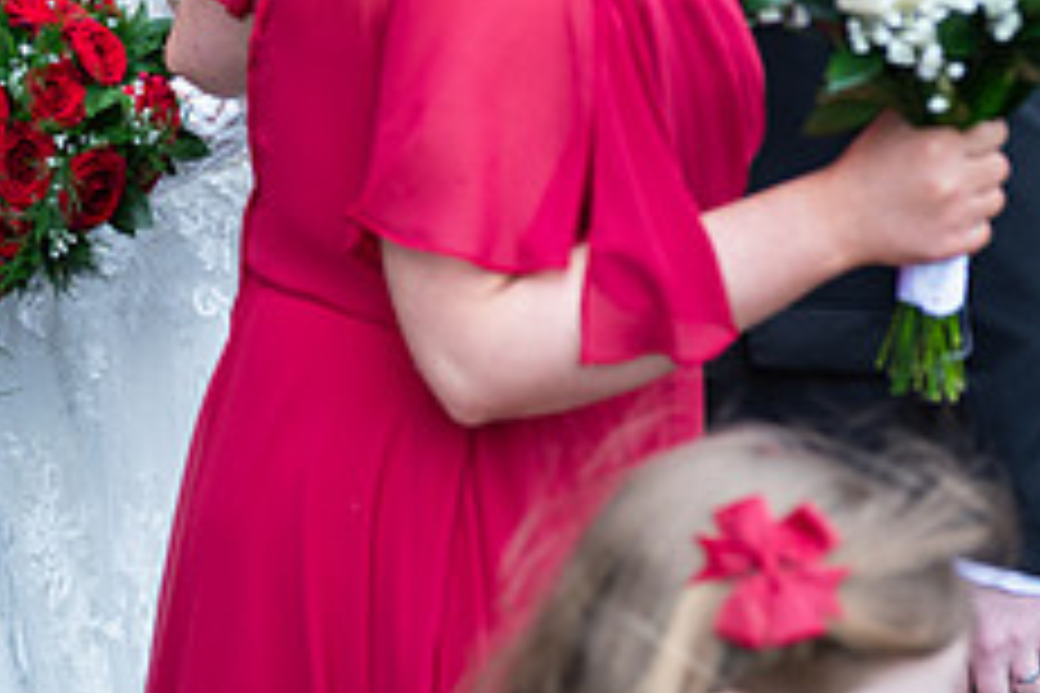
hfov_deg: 14.7
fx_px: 3986
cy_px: -137
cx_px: 104
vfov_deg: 9.8
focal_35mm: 138
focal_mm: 55
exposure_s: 1/160
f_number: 3.5
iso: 125
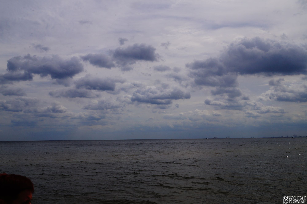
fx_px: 307
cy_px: 102
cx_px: 154
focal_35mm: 36
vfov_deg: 36.8
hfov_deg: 53.2
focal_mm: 24
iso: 125
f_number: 22
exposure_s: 1/125
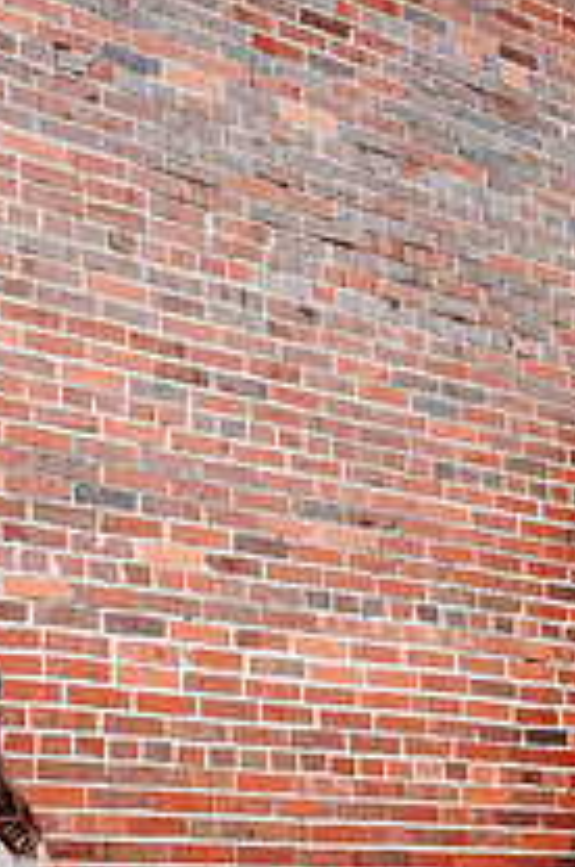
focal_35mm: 52
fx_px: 1250
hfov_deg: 24.9
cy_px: 792
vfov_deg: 35.8
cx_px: 29
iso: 100
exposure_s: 1/500
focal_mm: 24
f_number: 2.2
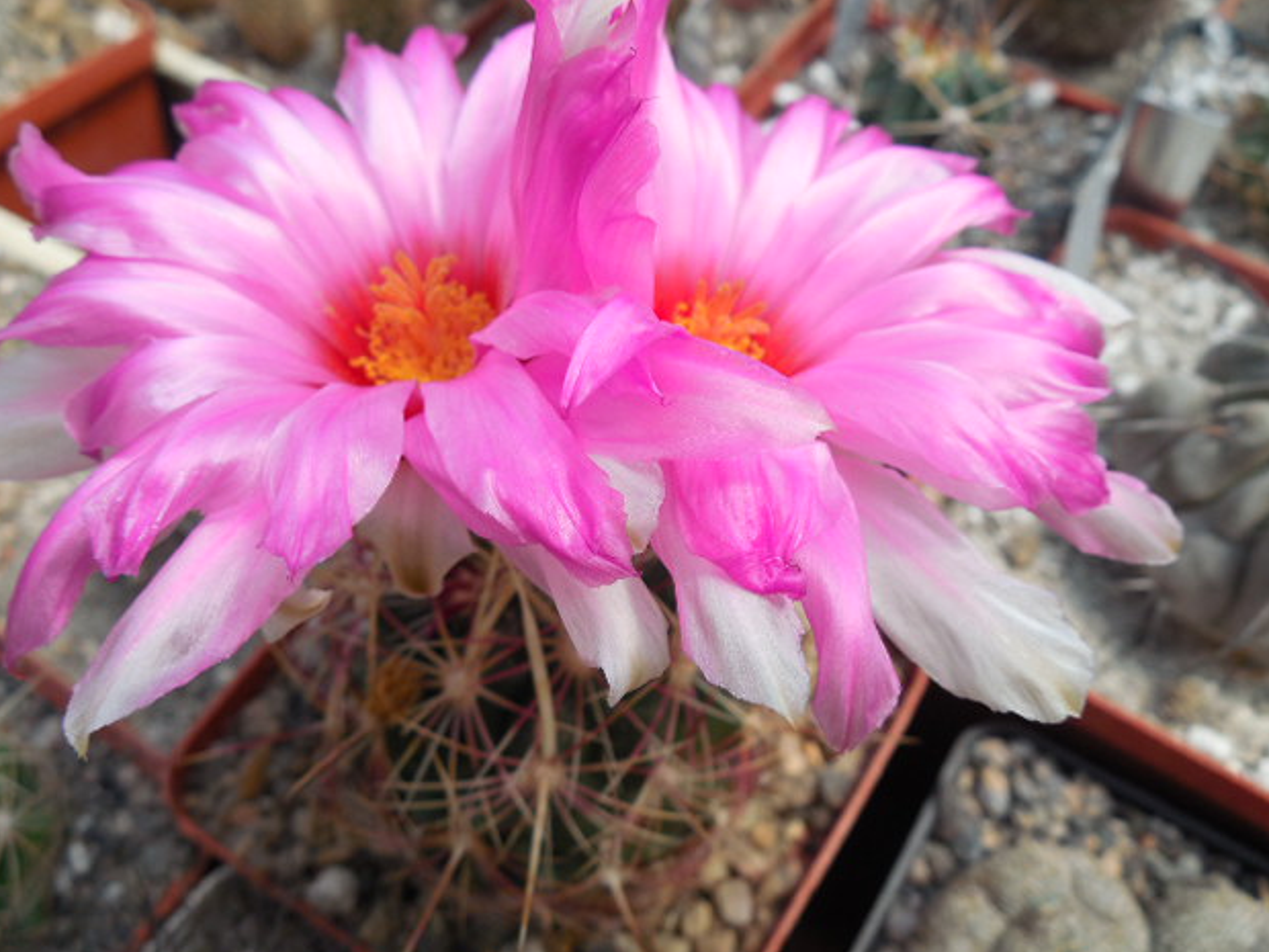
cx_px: 630
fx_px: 1173
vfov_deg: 44.2
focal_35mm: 32
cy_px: 471
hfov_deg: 56.8
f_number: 3.6
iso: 125
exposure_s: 1/500
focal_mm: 5.6
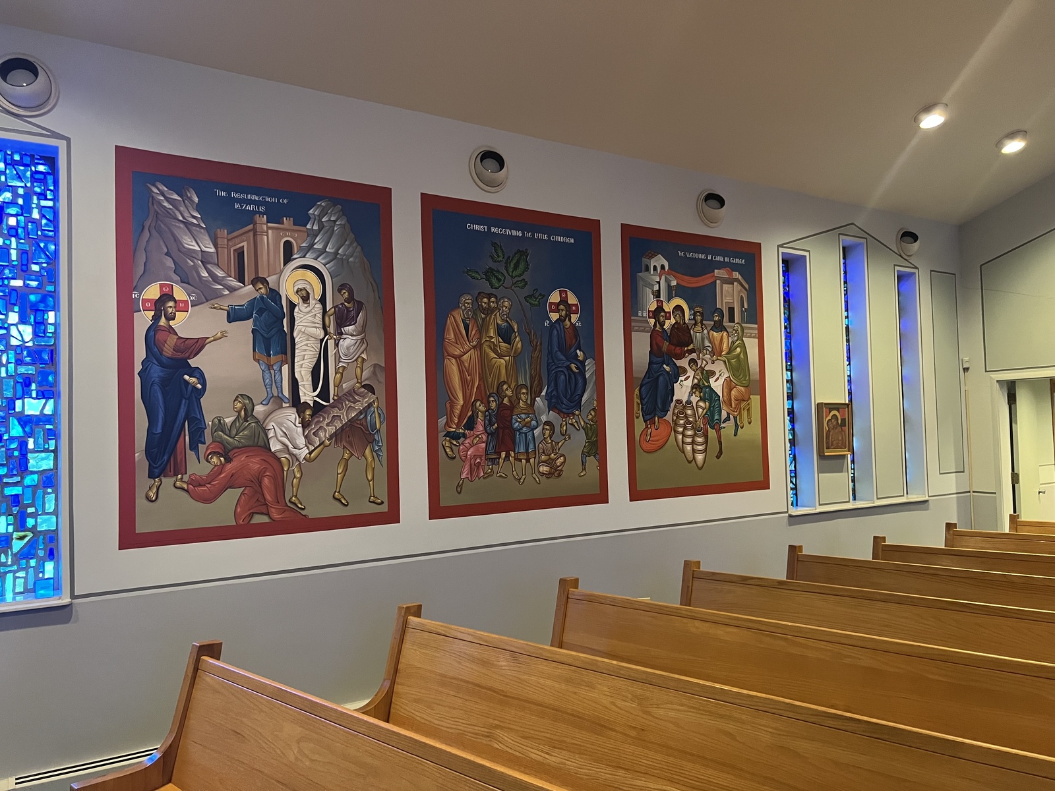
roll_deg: +1.0
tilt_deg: +1.5
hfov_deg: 67.3
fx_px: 792
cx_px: 528
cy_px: 396
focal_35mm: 26
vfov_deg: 53.1
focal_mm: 5.7
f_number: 1.5
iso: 500
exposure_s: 1/60
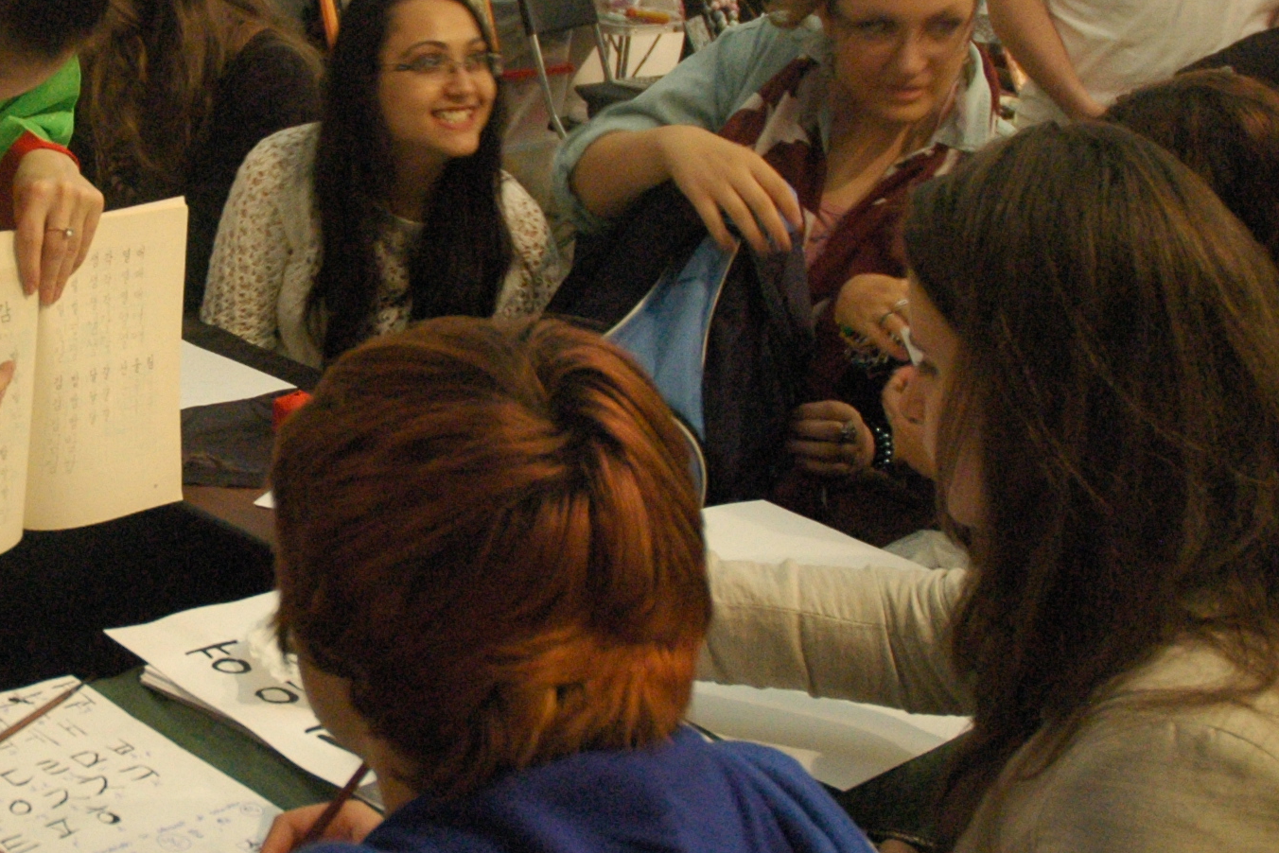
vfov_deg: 22.6
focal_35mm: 60
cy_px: 324
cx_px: -21
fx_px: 2132
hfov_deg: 30.8
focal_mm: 18
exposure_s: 1/40
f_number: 3.5
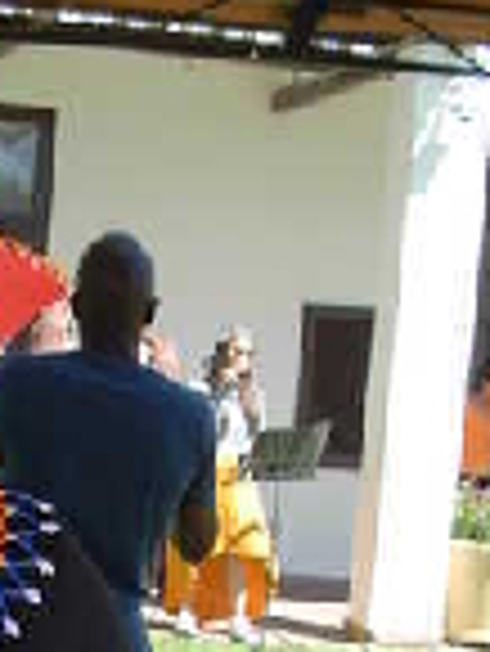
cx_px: -31
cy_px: 796
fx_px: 2375
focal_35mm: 126
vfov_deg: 15.1
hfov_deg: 11.6
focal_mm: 6.3
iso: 79
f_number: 2.9
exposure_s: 1/313
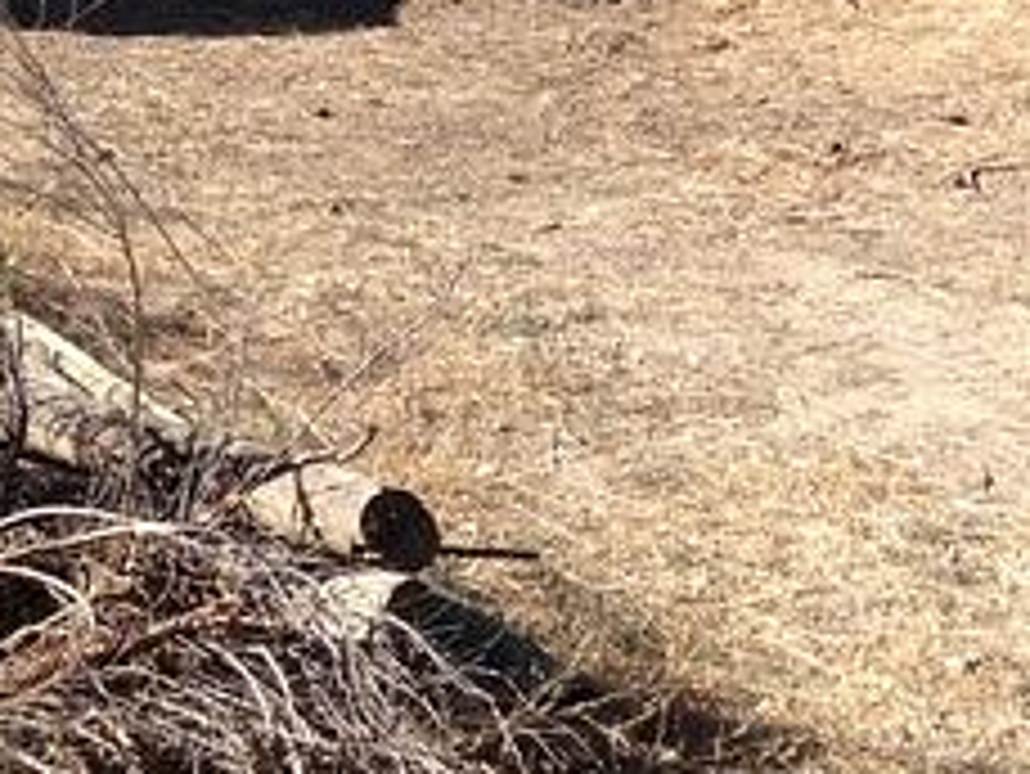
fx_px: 2828
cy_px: -97
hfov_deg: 20.3
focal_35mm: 95
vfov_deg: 15.1
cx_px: 864
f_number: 2.4
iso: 64
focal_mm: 4.28
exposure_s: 1/800
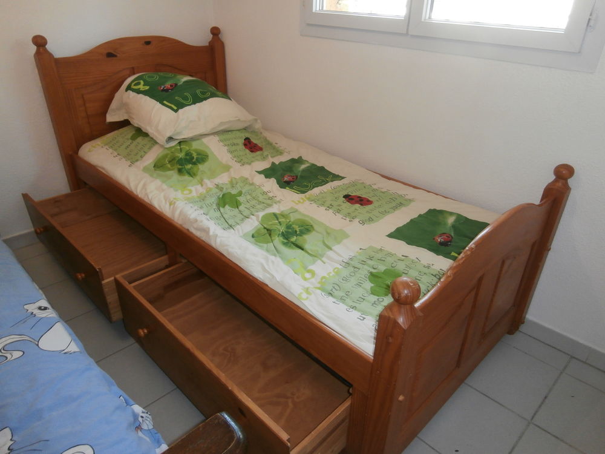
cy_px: 227
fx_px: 419
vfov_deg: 56.8
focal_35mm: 24
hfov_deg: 71.6
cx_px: 302
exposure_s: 1/30
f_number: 3
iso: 200
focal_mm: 4.2
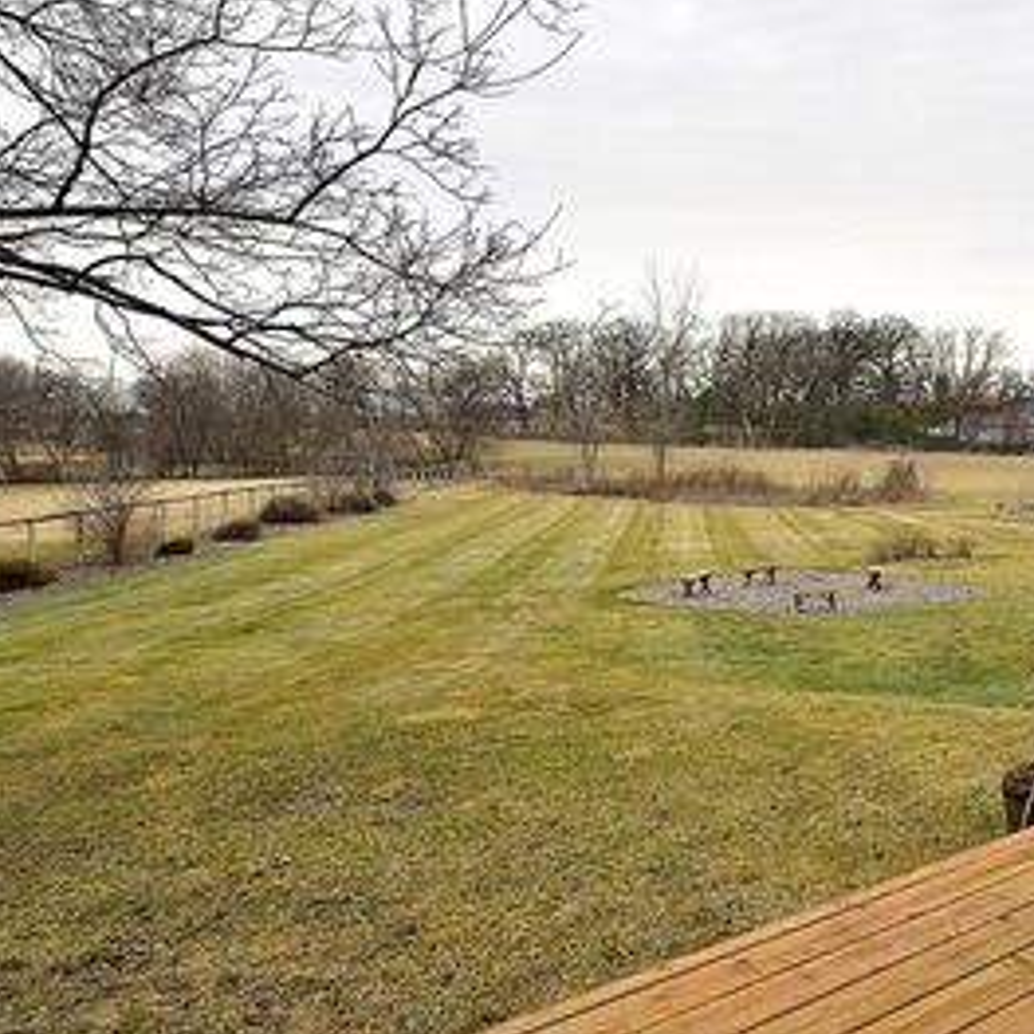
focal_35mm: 34
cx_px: 861
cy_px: 326
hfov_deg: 45.4
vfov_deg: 47.4
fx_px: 1150
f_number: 11
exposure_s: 1/160
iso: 200
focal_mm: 11
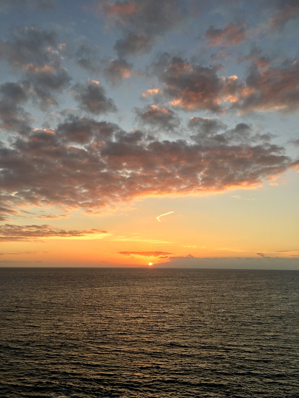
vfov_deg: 61.7
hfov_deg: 48.2
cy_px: 199
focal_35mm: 29
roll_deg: -0.1
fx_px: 334
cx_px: 150
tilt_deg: +12.2
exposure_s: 1/472
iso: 25
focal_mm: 4.15
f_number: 2.2
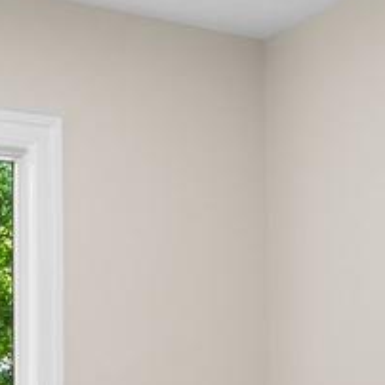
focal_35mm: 69
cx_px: 233
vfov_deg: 24.1
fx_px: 868
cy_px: 362
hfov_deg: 25.0
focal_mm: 16
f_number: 8
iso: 250
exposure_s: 1/8
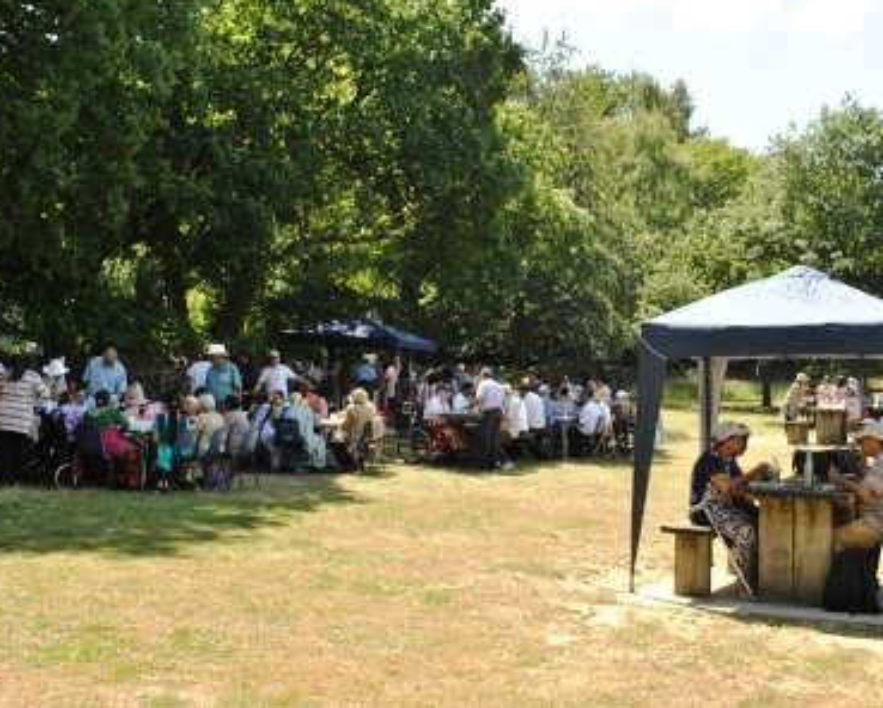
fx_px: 1297
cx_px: 443
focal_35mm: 50
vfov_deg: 30.6
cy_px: 352
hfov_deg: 37.6
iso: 100
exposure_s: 1/125
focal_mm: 29
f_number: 8
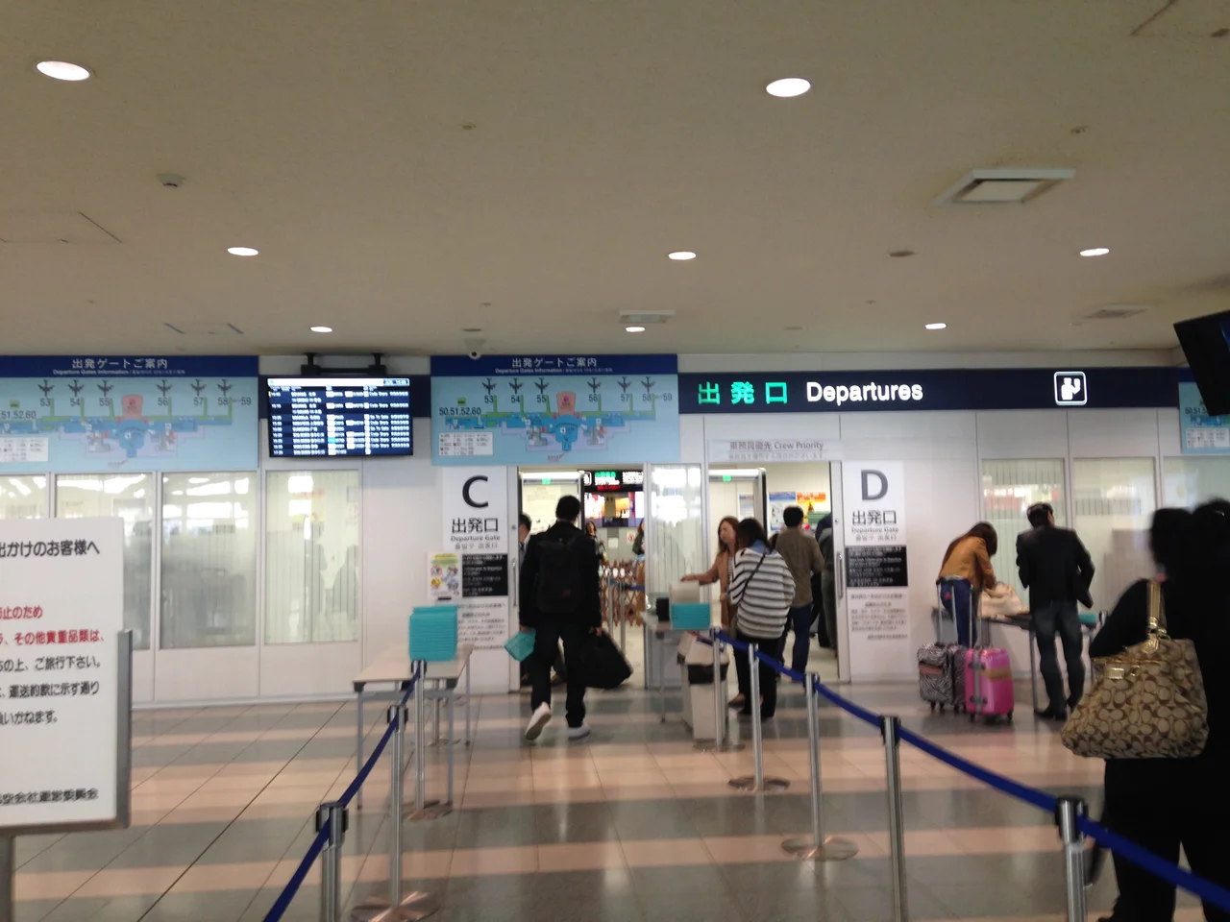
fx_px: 1173
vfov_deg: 42.9
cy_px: 461
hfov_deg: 55.4
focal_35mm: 33
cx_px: 615
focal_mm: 4.12
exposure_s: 1/20
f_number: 2.4
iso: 64
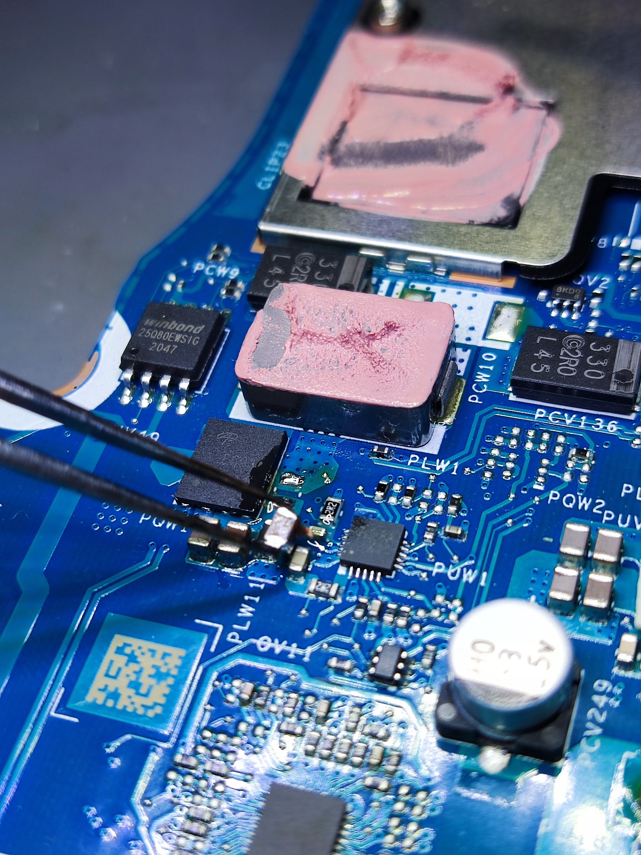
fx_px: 1259
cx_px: 320
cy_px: 428
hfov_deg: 28.6
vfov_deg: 37.5
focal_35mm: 51
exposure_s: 1/158
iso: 50
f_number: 1.79
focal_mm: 4.71
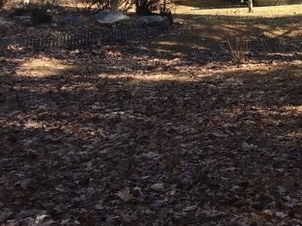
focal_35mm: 84
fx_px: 732
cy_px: -50
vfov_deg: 16.7
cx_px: 383
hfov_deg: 21.3
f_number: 2.2
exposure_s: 1/356
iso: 25
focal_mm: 4.15
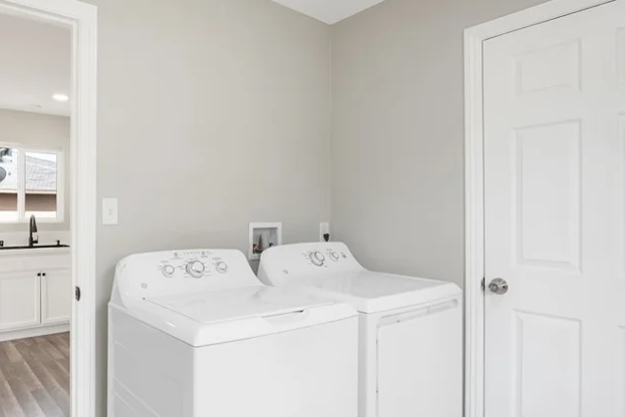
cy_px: 226
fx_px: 399
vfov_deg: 55.1
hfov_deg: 74.2
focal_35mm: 23
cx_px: 220
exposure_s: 1/4
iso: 100
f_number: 9
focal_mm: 14
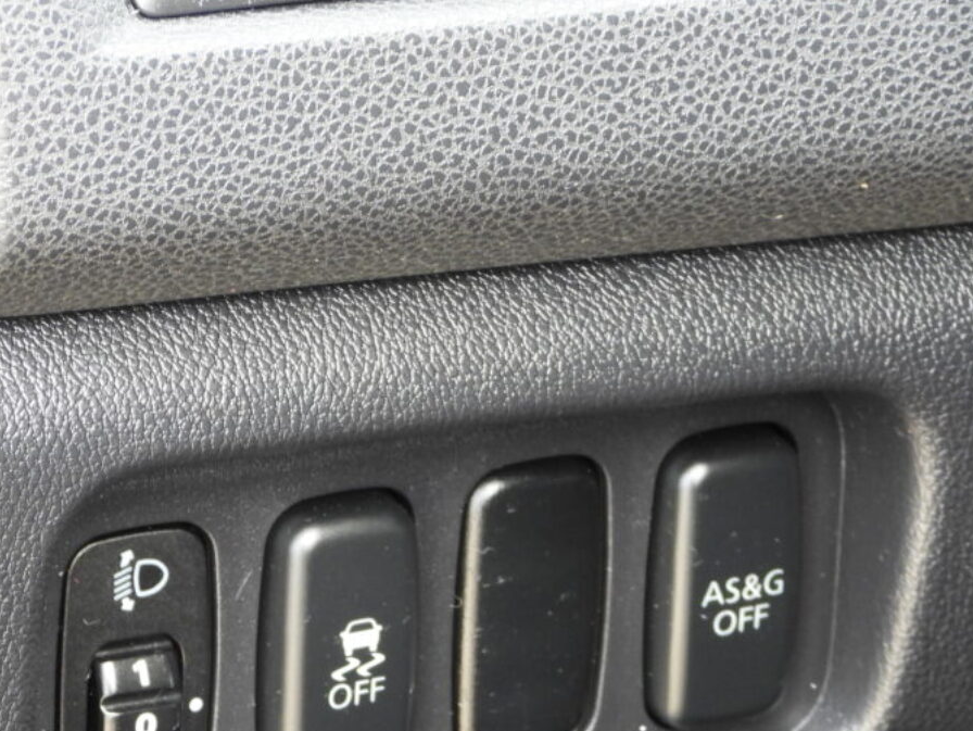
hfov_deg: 7.1
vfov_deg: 5.4
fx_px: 7790
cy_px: 575
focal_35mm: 277
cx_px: 379
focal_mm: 27.9
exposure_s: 1/60
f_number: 4
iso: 360
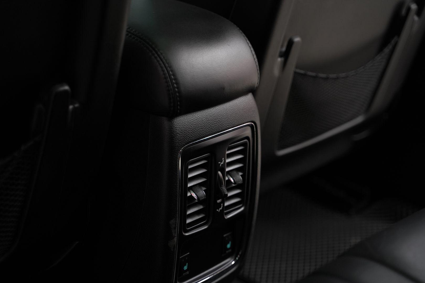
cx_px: 212
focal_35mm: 75
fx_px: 885
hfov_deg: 27.0
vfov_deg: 18.2
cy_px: 142
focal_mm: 75
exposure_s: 1/30
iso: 1600
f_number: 3.2
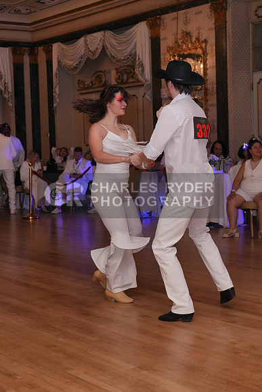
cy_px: 196
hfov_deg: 20.6
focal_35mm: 66
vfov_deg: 30.5
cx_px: 131
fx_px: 720
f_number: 5.6
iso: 5000
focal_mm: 66
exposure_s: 1/250
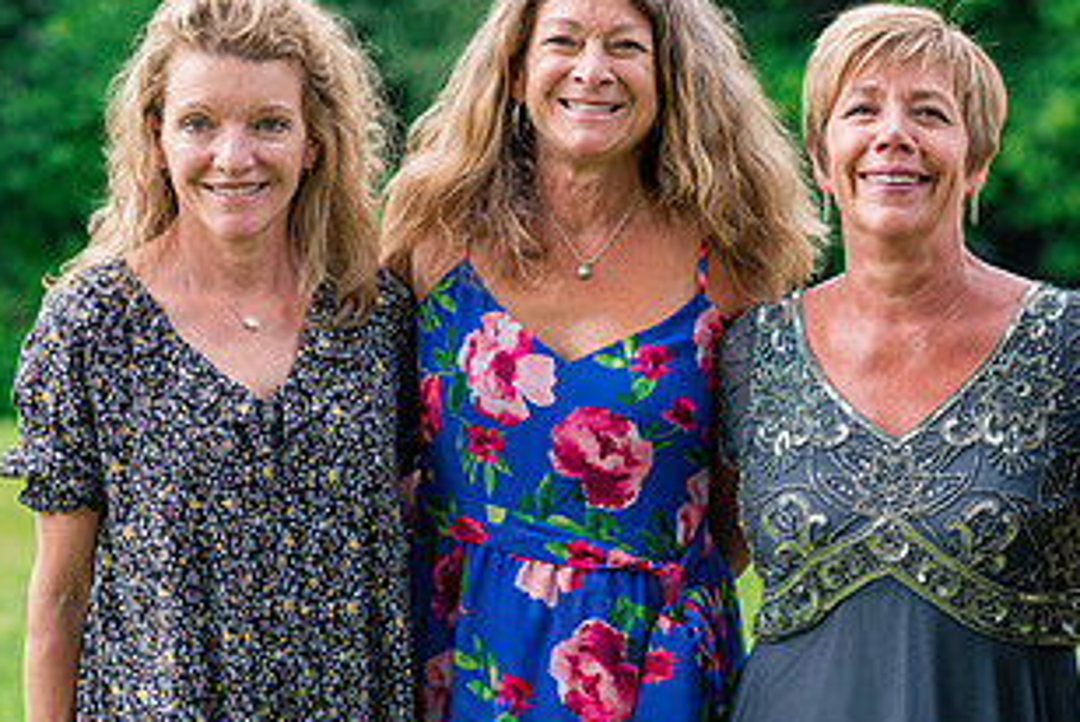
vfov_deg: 8.6
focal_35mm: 160
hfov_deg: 12.8
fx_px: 4804
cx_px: 750
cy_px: 328
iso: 500
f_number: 3.2
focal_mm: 85
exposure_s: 1/2000
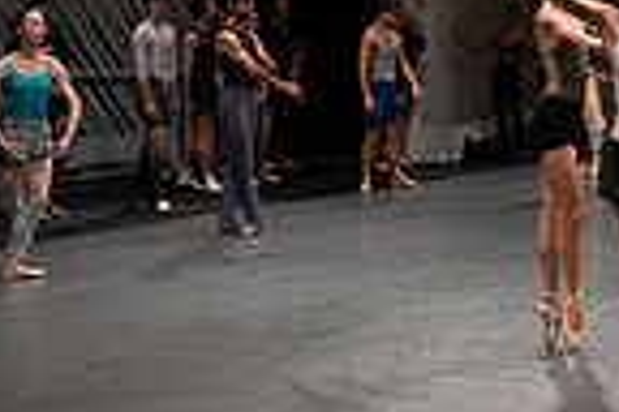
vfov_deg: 13.9
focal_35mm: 97
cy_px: 19
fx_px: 1668
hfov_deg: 20.3
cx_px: 645
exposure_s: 1/400
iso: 3200
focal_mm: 24
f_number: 4
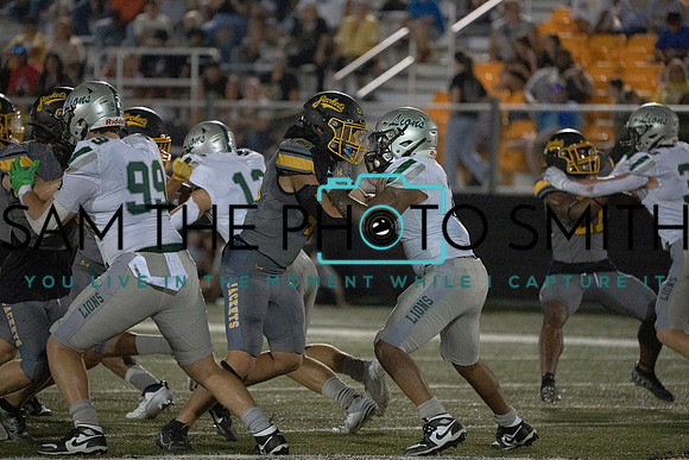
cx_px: 344
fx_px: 6738
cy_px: 230
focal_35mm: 352
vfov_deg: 3.9
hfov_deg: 5.9
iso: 25600
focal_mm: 352
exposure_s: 1/1000
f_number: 5.6
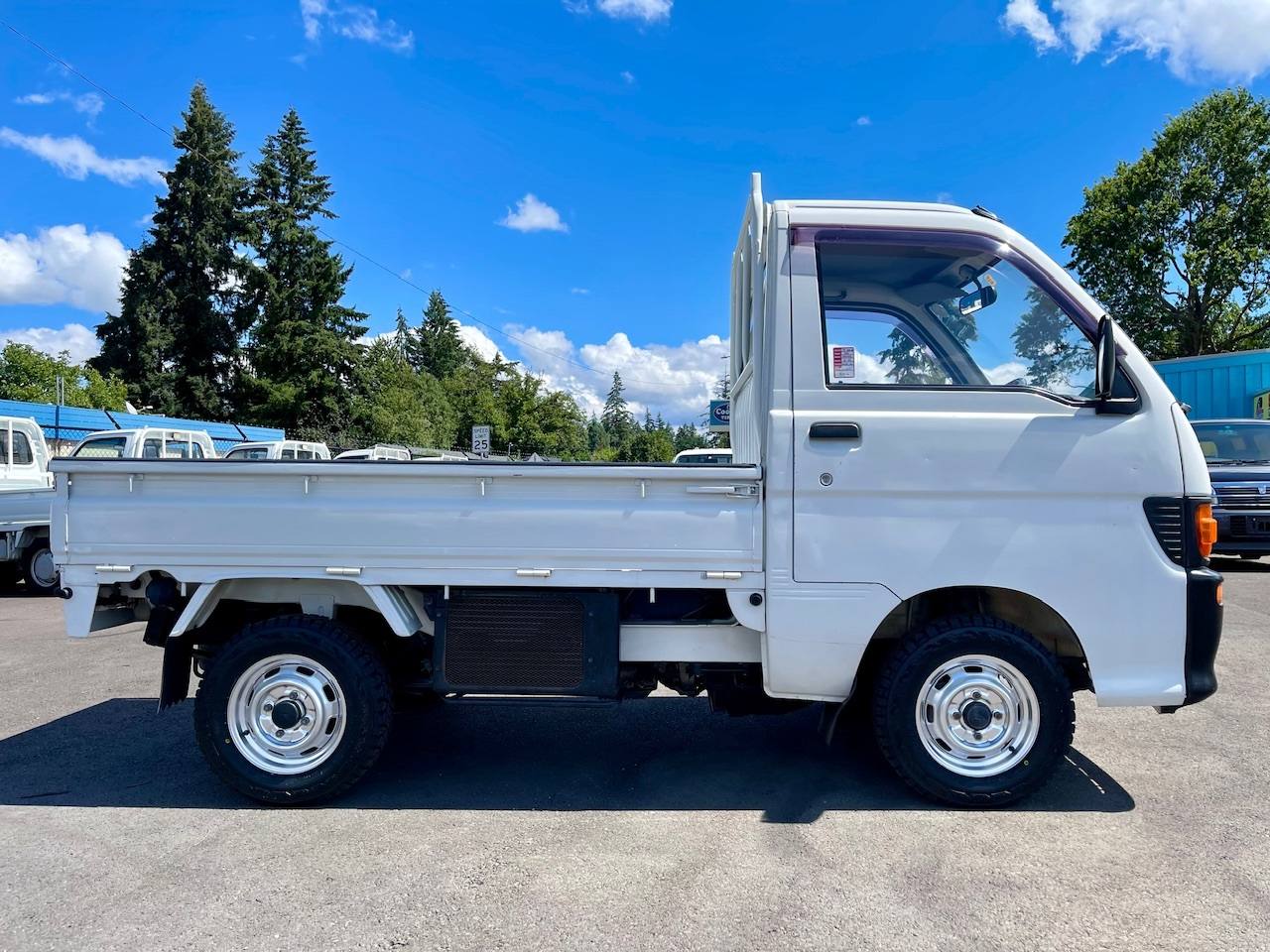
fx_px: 917
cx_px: 635
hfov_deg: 69.4
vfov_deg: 54.9
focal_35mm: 25
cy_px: 476
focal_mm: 5.1
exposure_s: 1/2924
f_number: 1.6
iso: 32
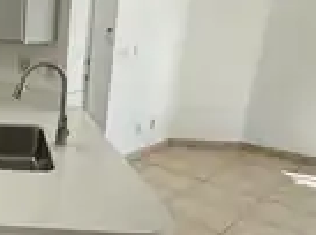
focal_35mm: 41
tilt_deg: -14.7
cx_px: -44
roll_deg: +0.1
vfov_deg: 35.0
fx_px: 373
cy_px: 115
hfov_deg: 37.3
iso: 64
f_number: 2.2
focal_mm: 2.22
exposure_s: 1/120
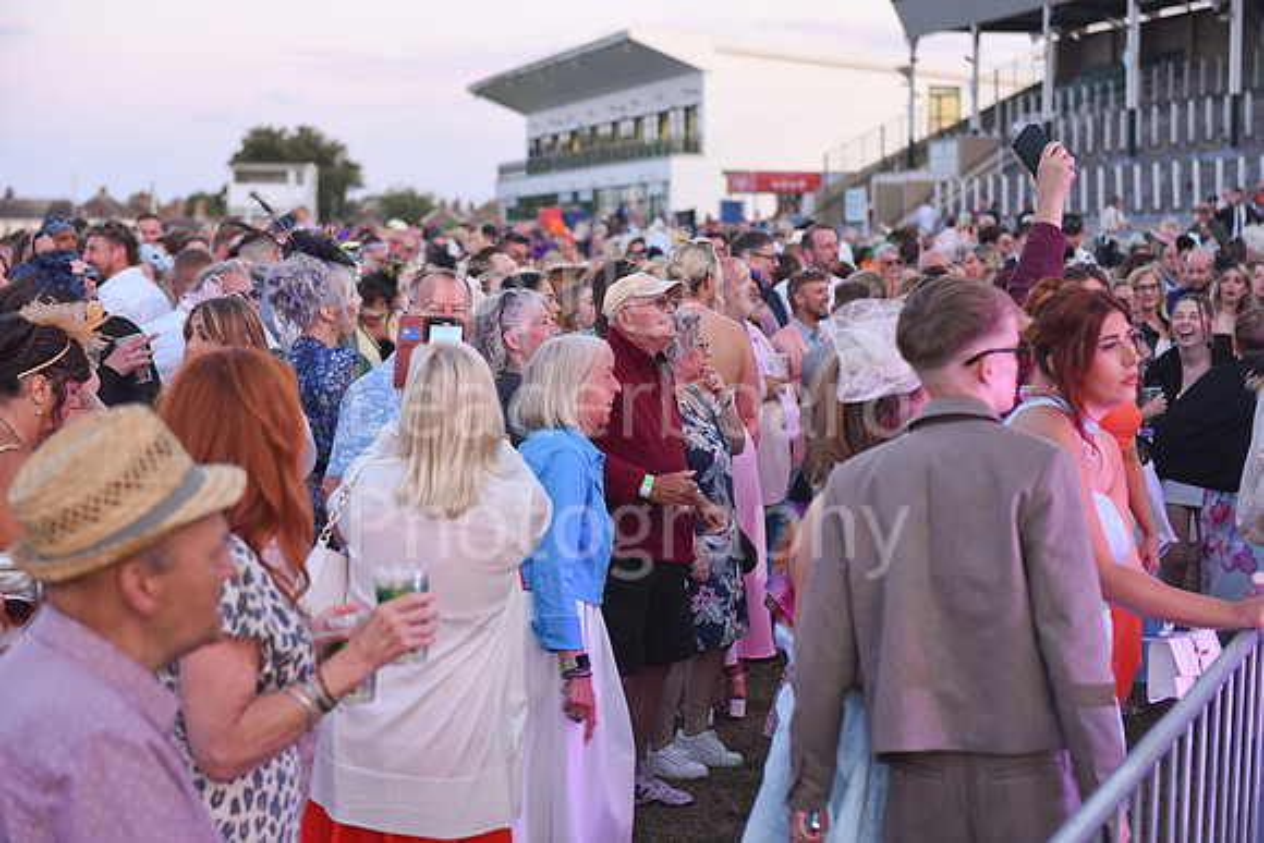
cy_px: 422
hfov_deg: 28.8
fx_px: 2458
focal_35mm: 70
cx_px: 632
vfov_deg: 19.5
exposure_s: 1/320
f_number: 3.5
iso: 1250
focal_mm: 70
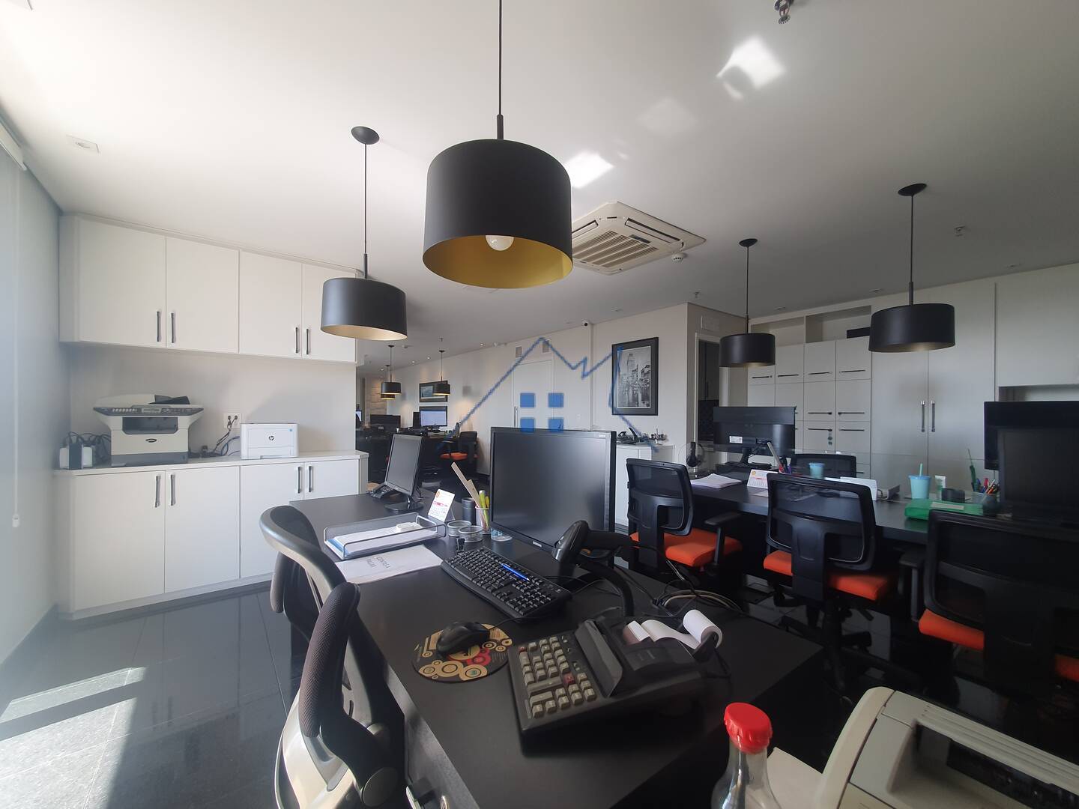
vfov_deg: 89.9
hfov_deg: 106.2
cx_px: 540
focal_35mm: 13
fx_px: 405
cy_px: 404
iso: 50
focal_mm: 1.8
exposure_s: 1/60
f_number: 2.2
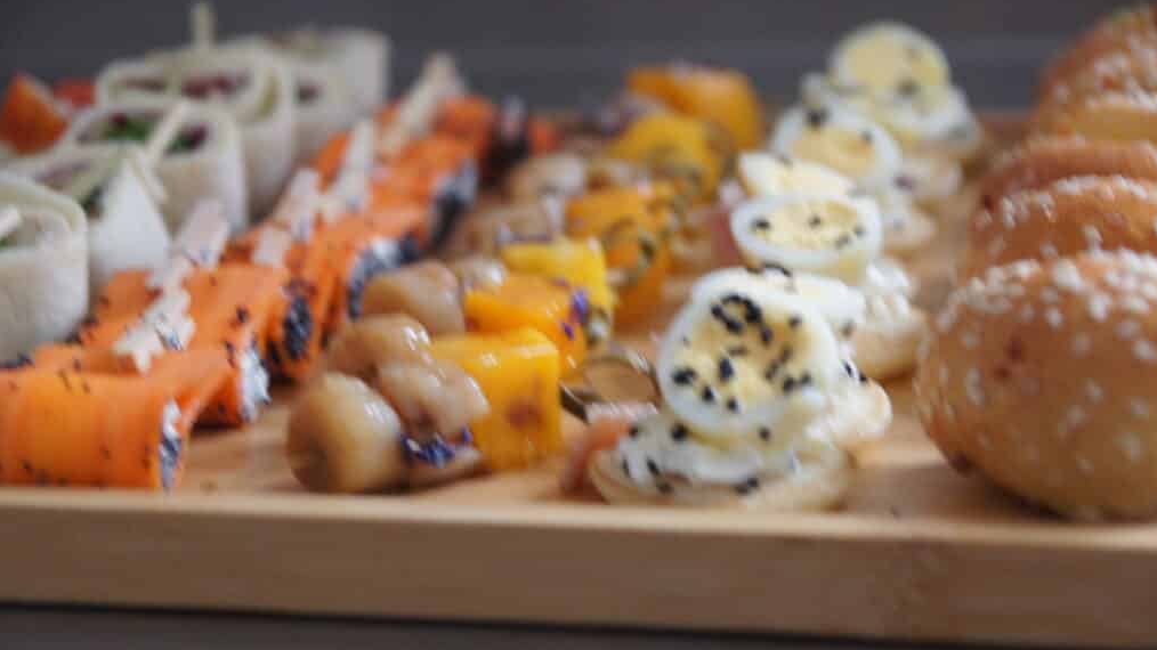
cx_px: 583
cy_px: 346
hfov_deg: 19.3
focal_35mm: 111
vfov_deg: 10.9
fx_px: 3405
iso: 1600
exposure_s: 1/60
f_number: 5.6
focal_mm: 70
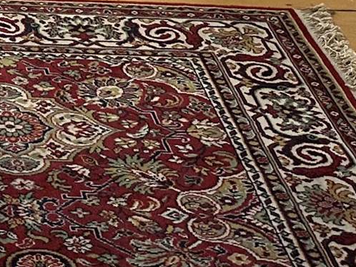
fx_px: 1523
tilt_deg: -9.1
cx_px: -234
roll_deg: -0.8
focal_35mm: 148
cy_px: -381
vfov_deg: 9.0
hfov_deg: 12.4
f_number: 1.78
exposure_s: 1/120
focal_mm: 6.86
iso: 160
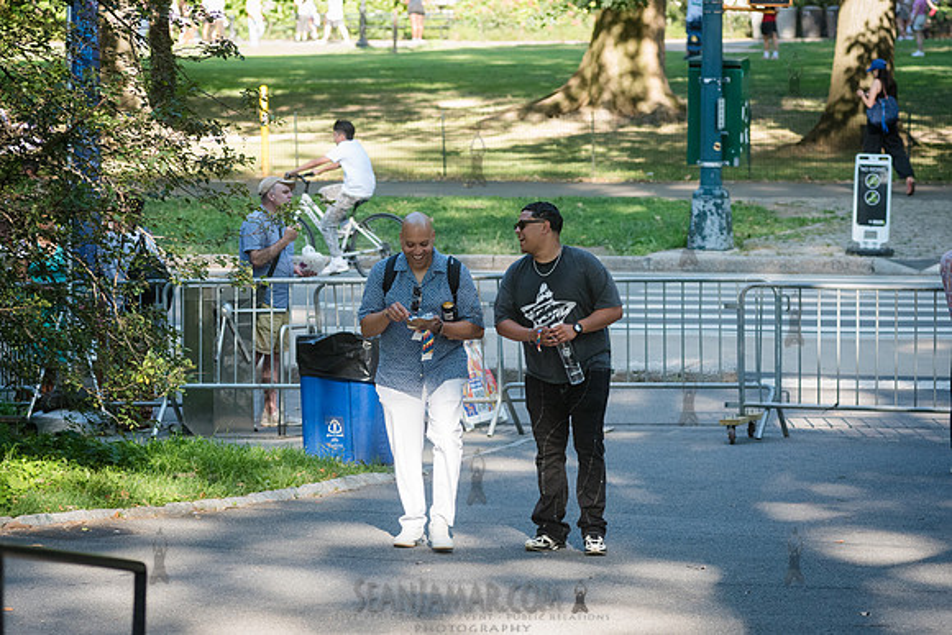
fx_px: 4668
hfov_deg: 11.6
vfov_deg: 7.8
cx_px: 453
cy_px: 339
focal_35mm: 176
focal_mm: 135
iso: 2000
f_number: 4.5
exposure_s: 1/1250
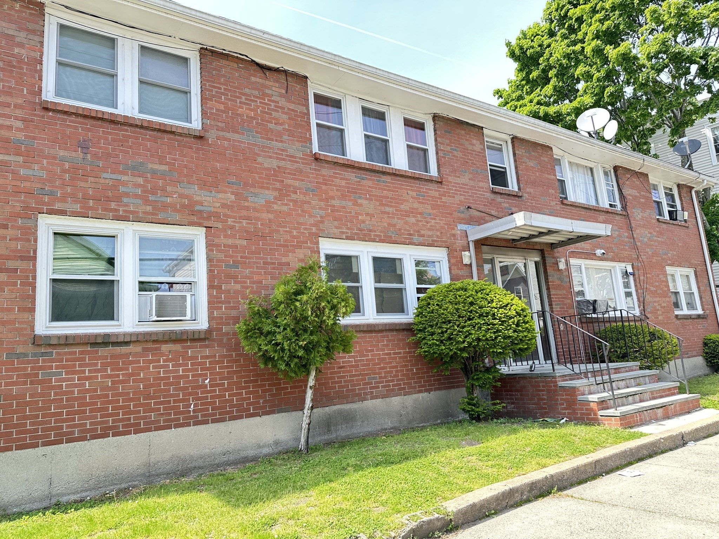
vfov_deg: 56.8
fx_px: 498
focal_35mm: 24
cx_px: 360
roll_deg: +5.4
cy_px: 270
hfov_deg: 71.6
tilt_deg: +9.6
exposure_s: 1/357
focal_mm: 6.86
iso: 80
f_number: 1.78
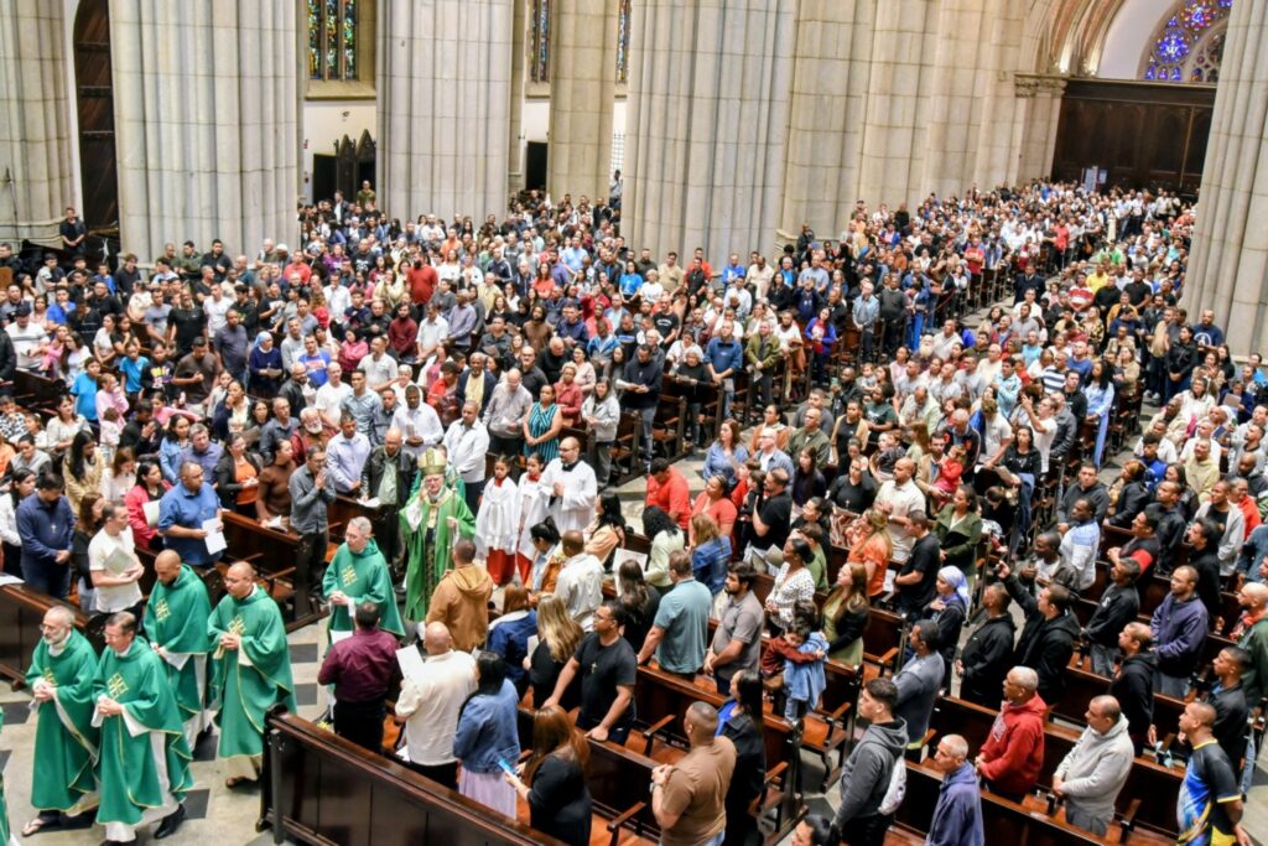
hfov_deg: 65.5
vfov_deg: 46.4
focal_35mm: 28
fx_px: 986
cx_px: 634
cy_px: 423
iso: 3200
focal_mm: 28
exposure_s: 1/80
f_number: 4
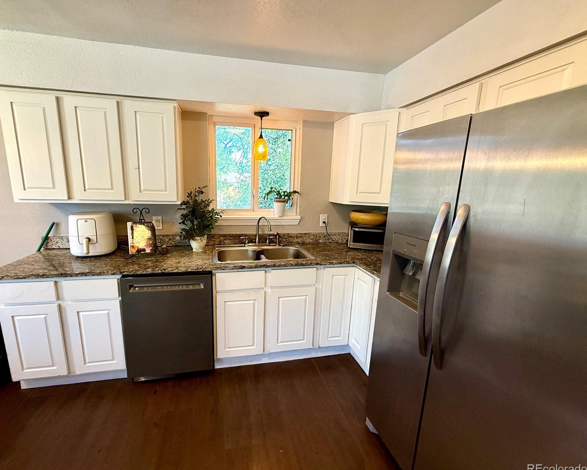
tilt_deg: -10.4
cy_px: 235
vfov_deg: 84.0
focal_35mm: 15
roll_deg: -0.9
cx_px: 270
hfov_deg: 96.6
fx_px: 261
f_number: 2.2
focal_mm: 2.22
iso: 250
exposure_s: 1/100
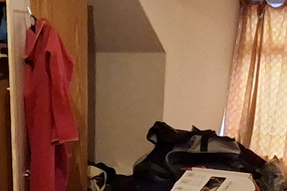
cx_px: 124
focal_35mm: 84
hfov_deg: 24.2
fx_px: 669
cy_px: 260
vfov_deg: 15.4
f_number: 2.2
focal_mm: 1.74
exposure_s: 1/24
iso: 400
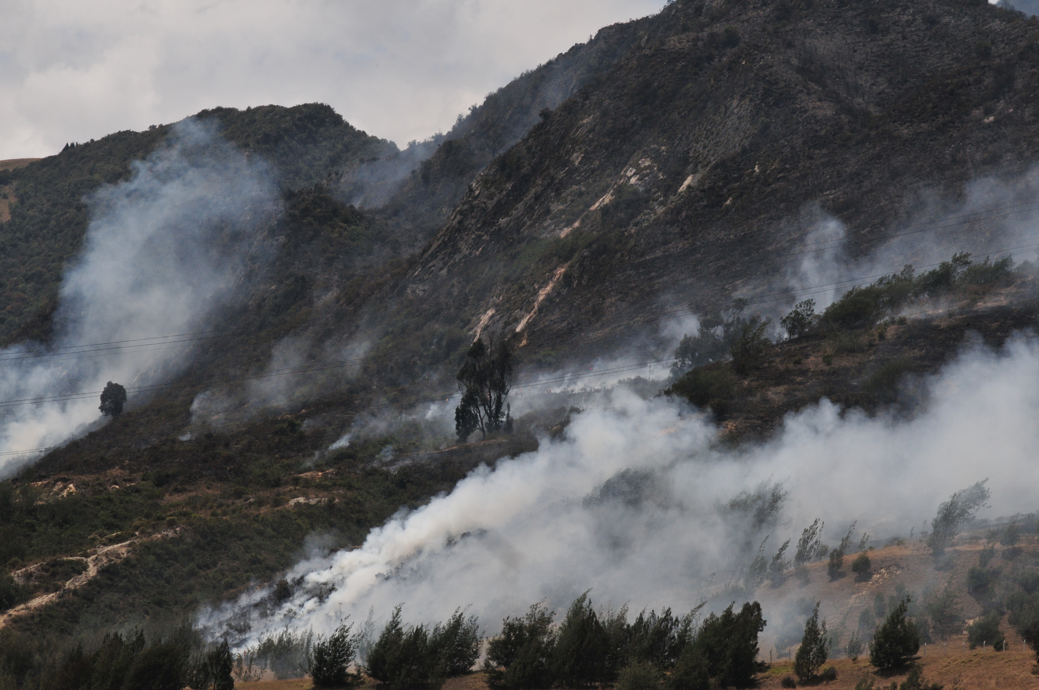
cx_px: 520
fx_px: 5837
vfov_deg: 6.8
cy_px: 345
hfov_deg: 10.2
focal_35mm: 202
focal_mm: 135
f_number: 5.6
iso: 400
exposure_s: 1/5000
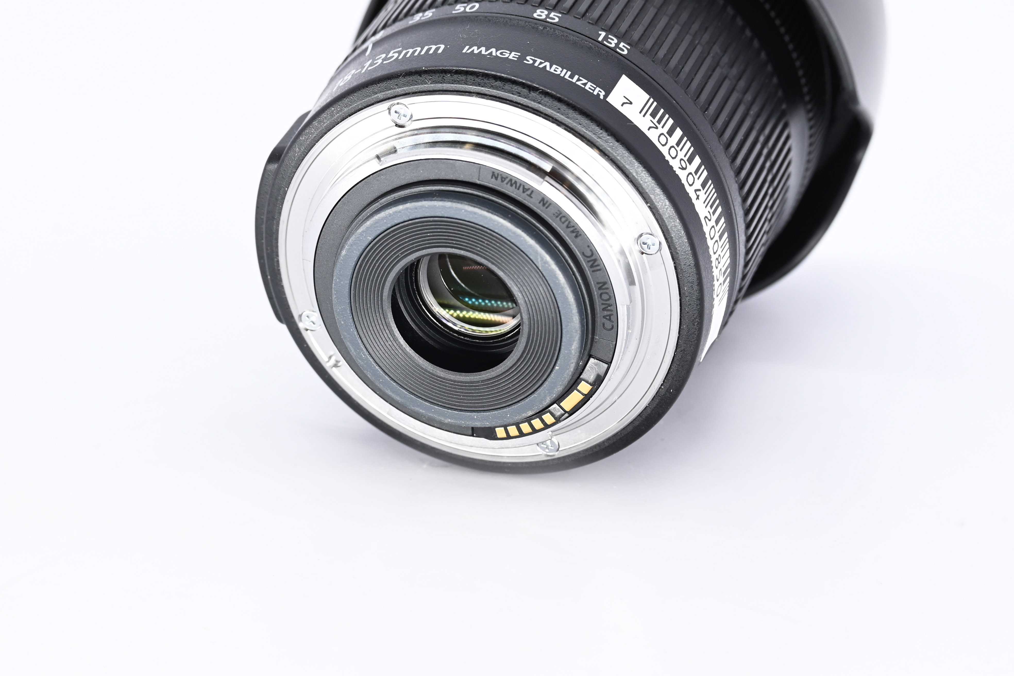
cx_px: 507
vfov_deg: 11.6
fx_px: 3323
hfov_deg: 17.3
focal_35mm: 118
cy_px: 338
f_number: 9
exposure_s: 1/125
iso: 500
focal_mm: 79
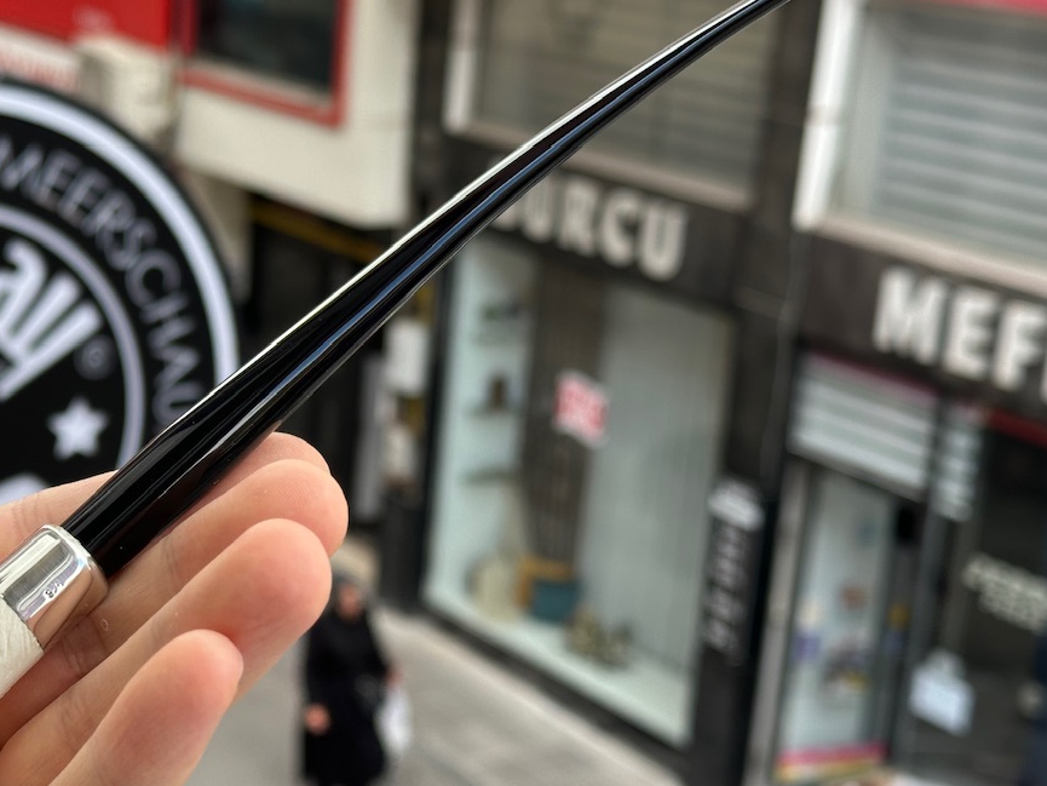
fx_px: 2148
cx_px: 274
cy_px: 389
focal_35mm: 71
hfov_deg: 27.1
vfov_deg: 20.7
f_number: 1.78
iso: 64
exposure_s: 1/422
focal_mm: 6.86
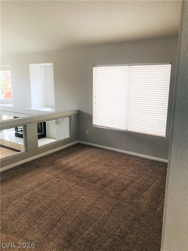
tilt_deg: -12.4
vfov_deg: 63.4
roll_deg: +0.1
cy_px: 126
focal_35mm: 28
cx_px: 94
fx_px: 203
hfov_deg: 49.7
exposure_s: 1/60
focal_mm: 3.99
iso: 25
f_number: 1.8
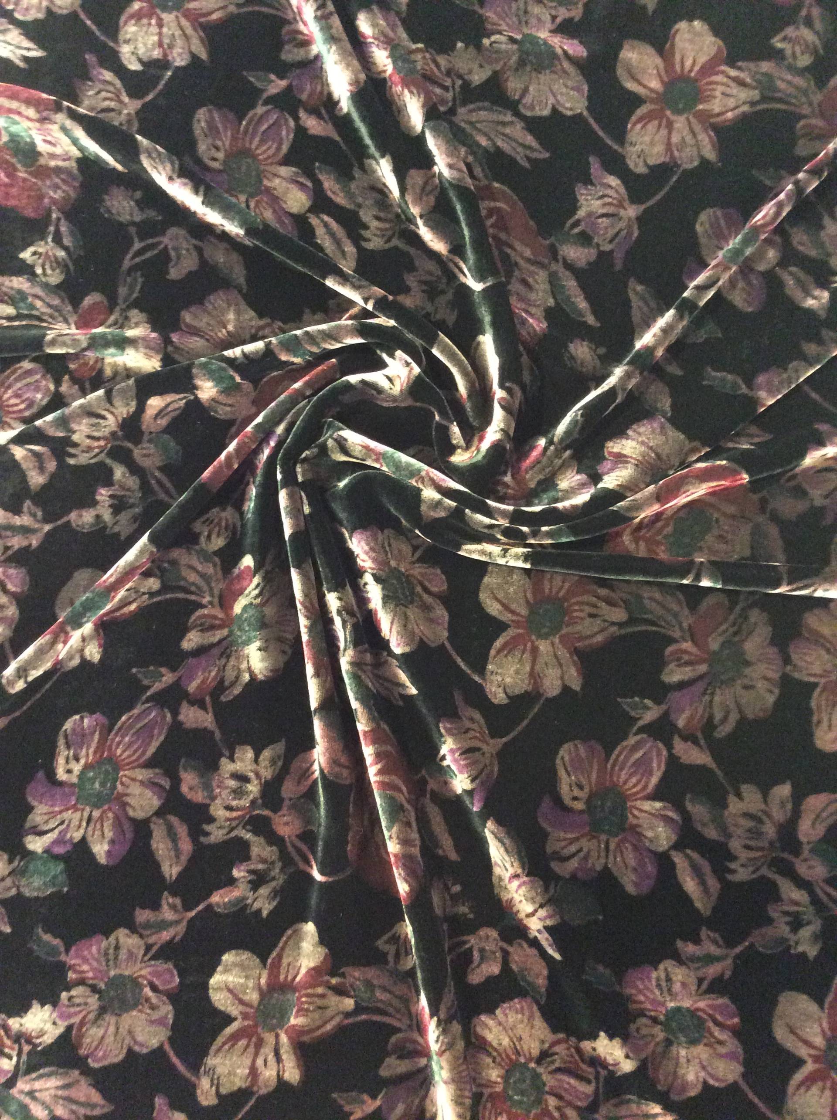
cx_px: 418
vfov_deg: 56.9
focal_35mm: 32
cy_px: 560
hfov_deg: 44.1
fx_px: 1034
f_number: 2.4
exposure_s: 1/15
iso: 320
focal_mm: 3.3
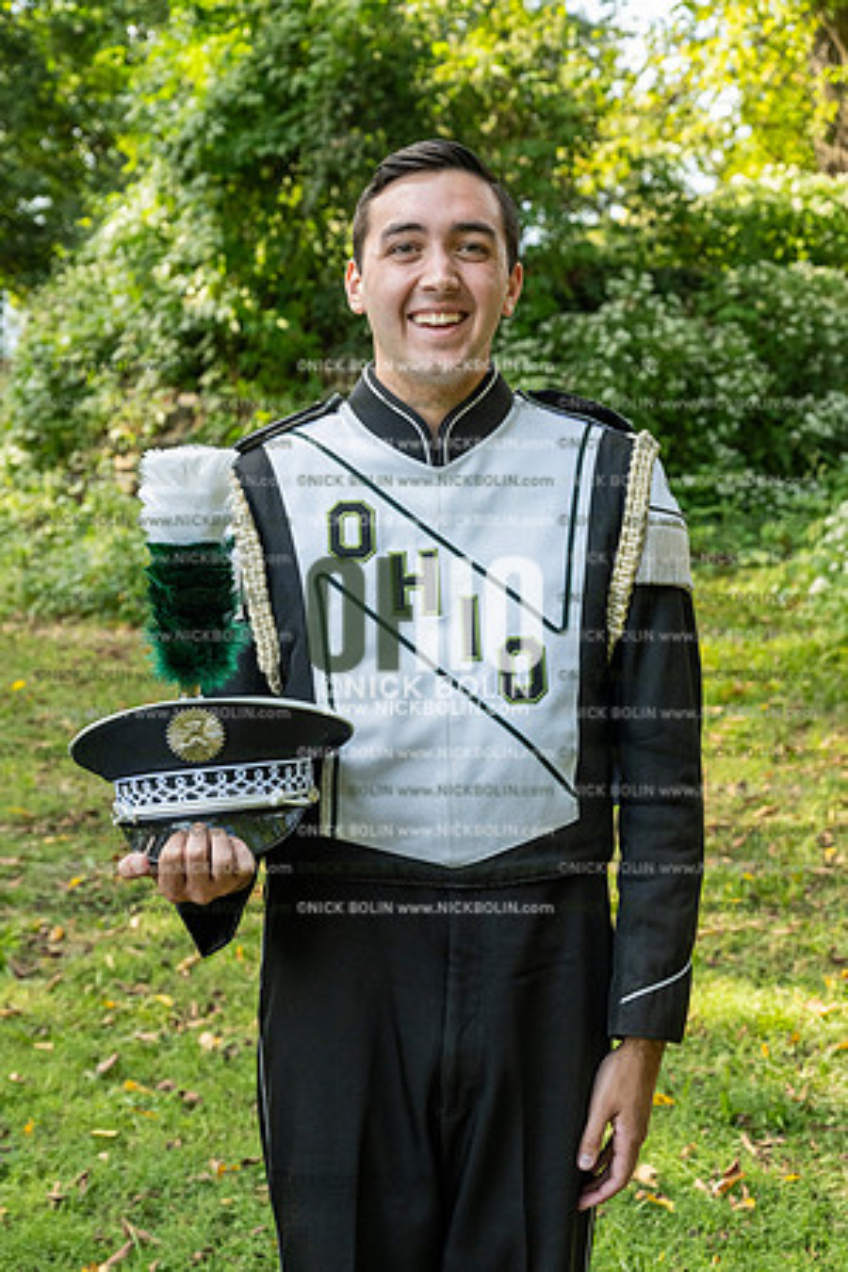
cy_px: 636
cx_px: 424
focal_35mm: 54
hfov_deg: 25.1
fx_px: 1908
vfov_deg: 36.9
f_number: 5.6
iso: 1250
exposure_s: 1/800
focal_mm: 54
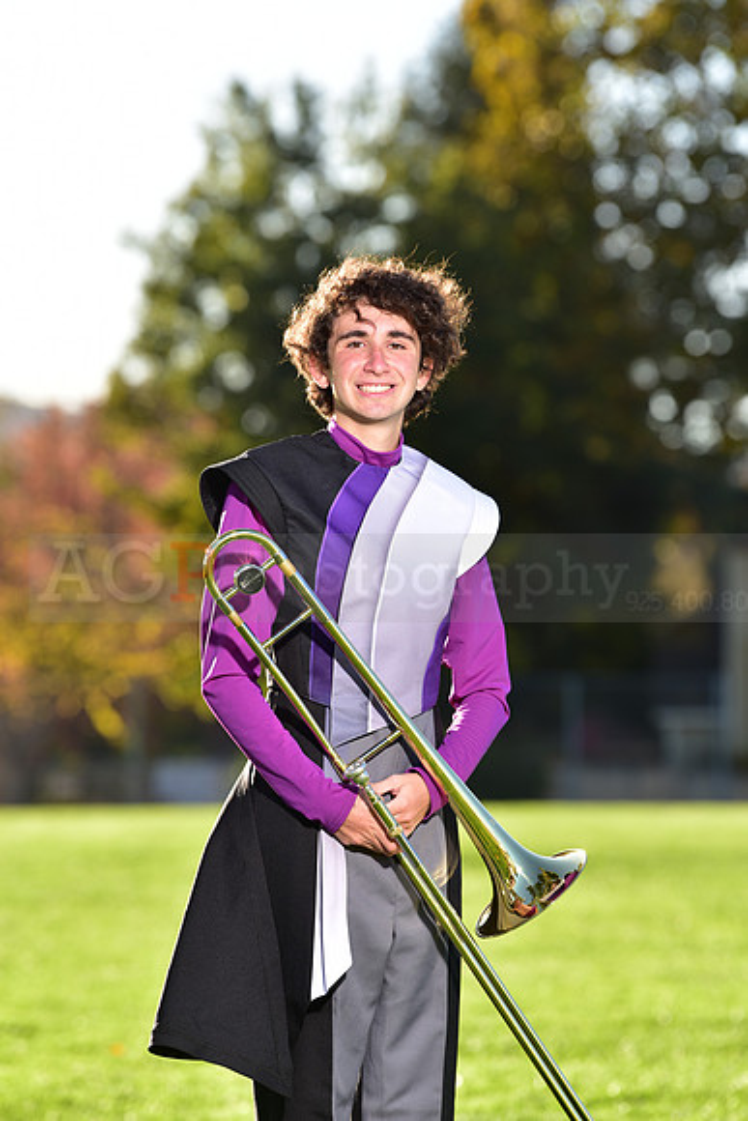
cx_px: 374
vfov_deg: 10.3
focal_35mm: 200
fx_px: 6229
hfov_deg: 6.9
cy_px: 560
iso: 100
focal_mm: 200
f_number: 5
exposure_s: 1/250
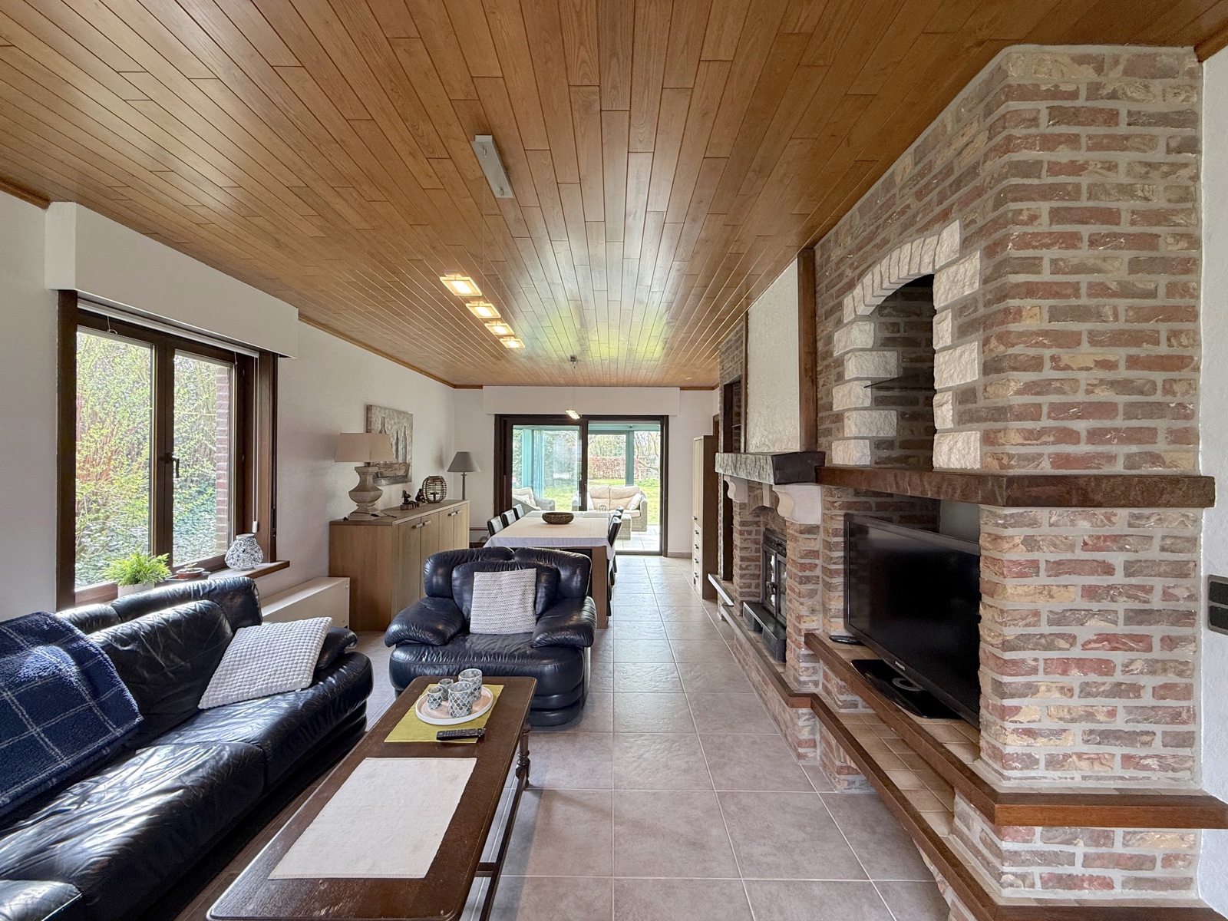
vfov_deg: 85.7
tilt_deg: -0.2
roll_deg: -0.9
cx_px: 614
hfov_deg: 102.1
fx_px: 497
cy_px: 460
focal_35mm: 14
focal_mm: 2.22
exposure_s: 1/100
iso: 160
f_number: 2.2
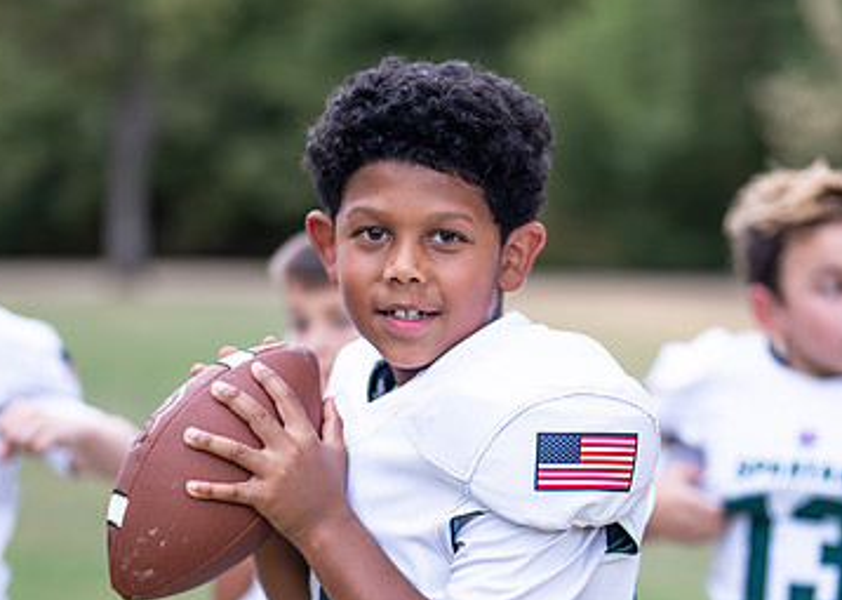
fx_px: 2843
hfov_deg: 16.8
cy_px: 460
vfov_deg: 12.0
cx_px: 458
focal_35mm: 119
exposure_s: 1/320
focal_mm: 50
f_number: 1.2
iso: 200
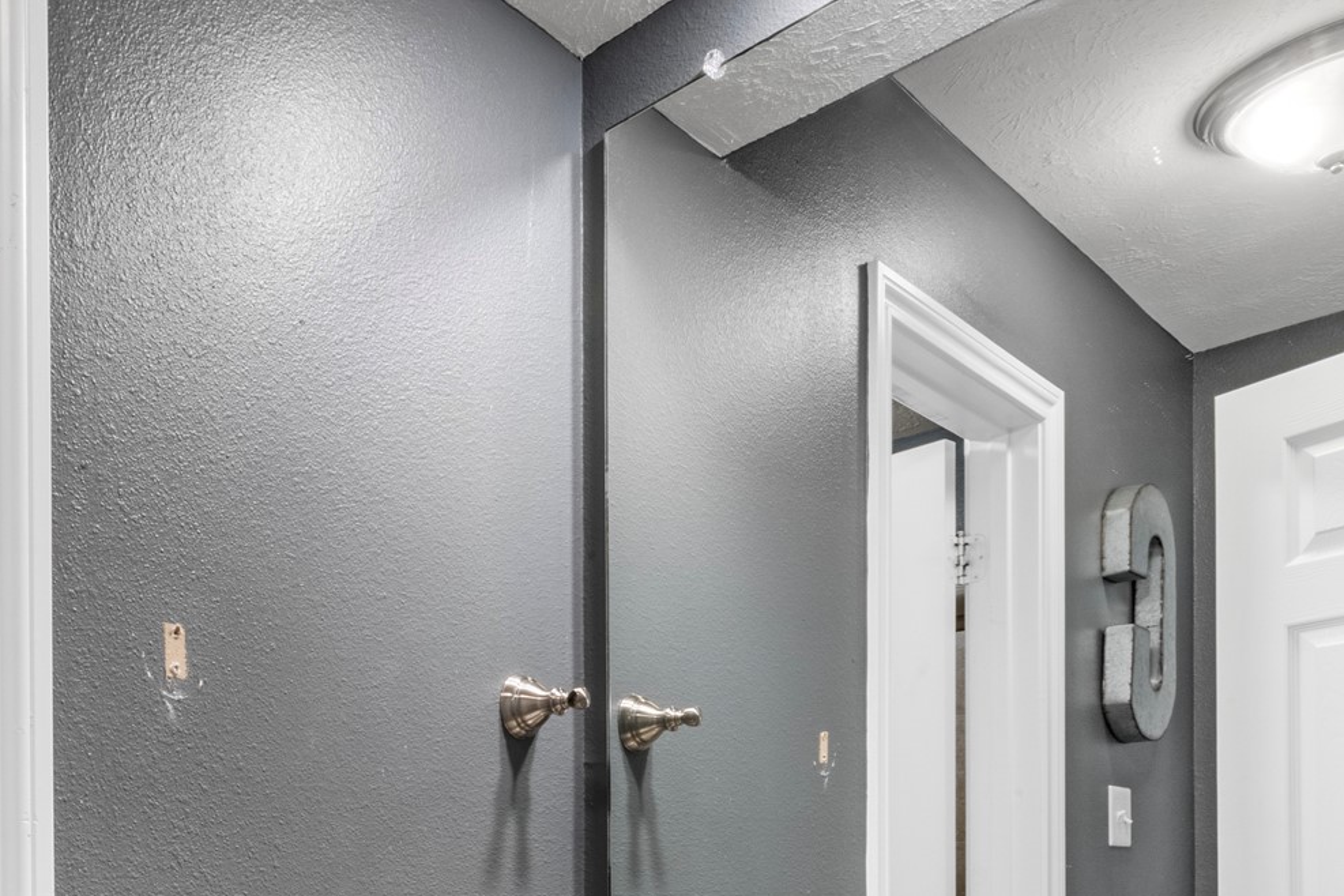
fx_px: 1232
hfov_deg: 53.7
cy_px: 876
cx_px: 286
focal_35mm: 33
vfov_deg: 36.4
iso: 250
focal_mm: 15
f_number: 9
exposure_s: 6
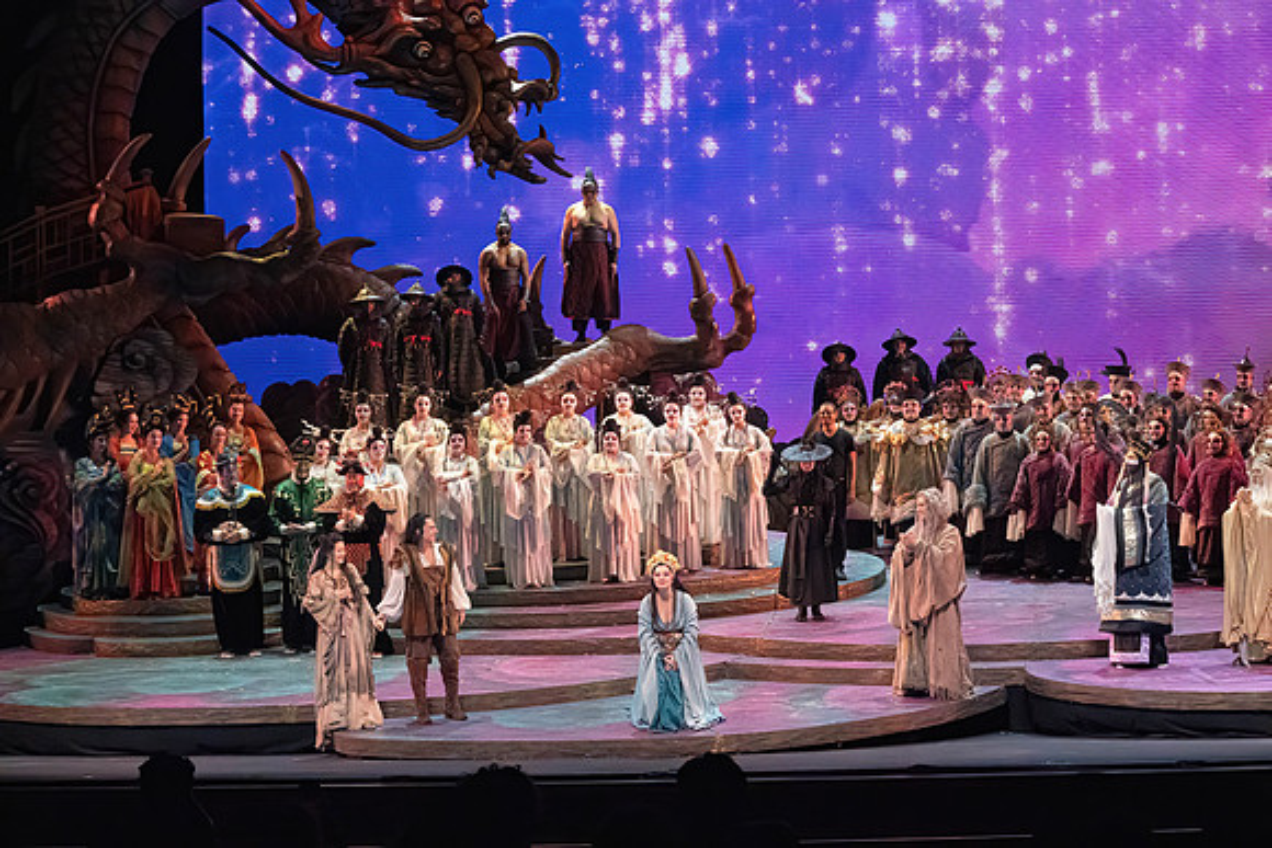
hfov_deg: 24.5
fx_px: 2933
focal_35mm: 83
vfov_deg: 16.5
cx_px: 636
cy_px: 424
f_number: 10
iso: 20000
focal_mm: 83
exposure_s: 1/1000
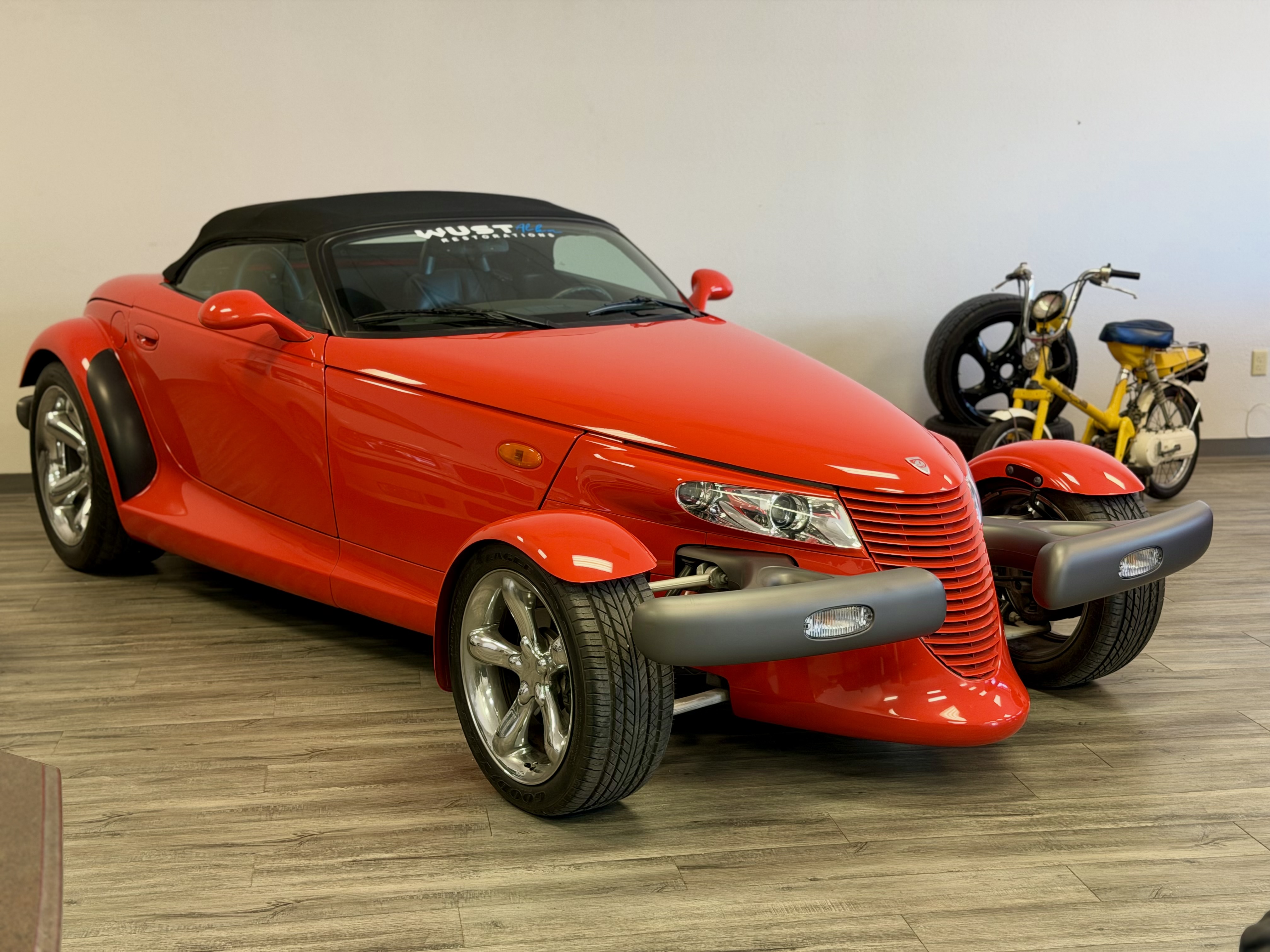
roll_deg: +0.6
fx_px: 1761
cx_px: 635
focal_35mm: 48
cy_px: 476
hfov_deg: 39.7
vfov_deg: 30.3
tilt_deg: -10.4
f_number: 1.78
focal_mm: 6.76
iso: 80
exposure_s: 1/42
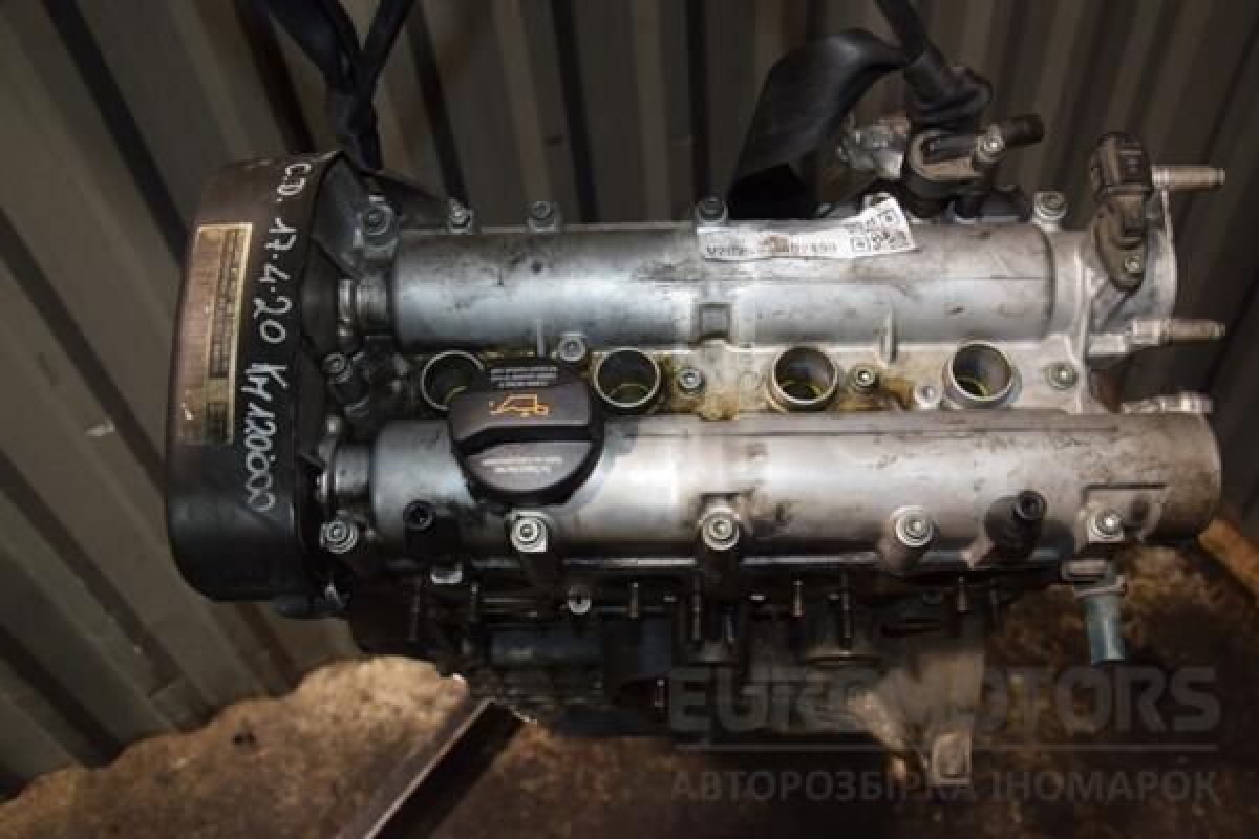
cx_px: 630
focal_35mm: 32
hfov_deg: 59.5
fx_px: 1102
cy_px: 420
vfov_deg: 41.7
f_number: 5
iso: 800
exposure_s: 1/60
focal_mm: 21
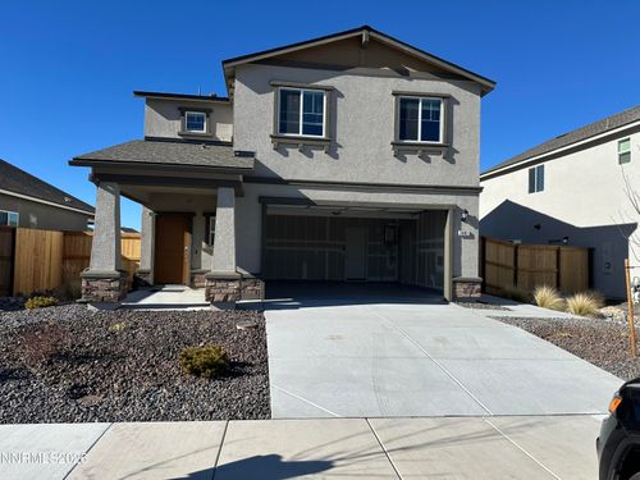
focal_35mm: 24
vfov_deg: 56.8
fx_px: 444
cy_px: 240
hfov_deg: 71.6
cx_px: 320
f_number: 1.78
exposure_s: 1/6211
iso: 80
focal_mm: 6.86
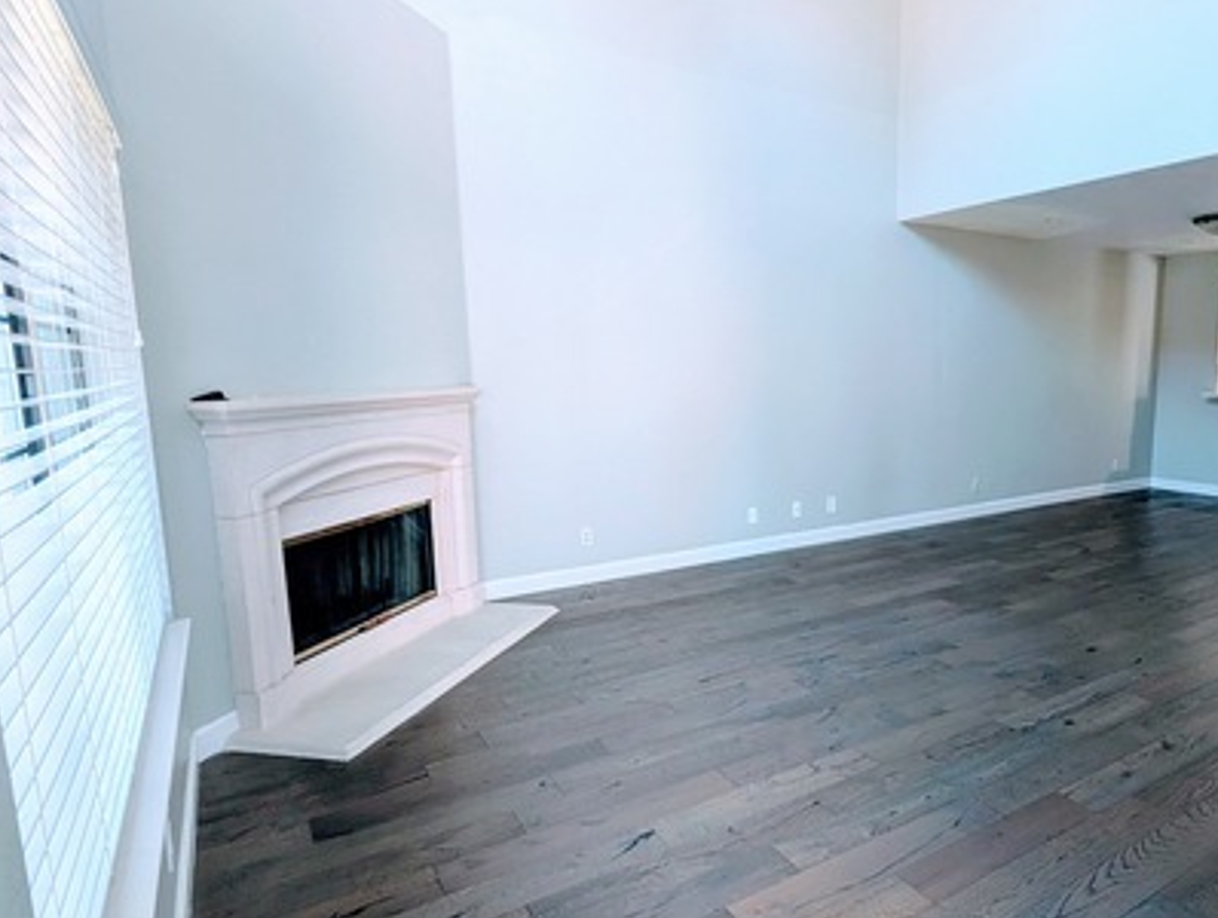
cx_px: 783
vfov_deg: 66.1
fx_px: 705
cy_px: 465
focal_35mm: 20
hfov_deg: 79.7
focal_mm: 2.02
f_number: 1.7
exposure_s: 1/92.1
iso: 179
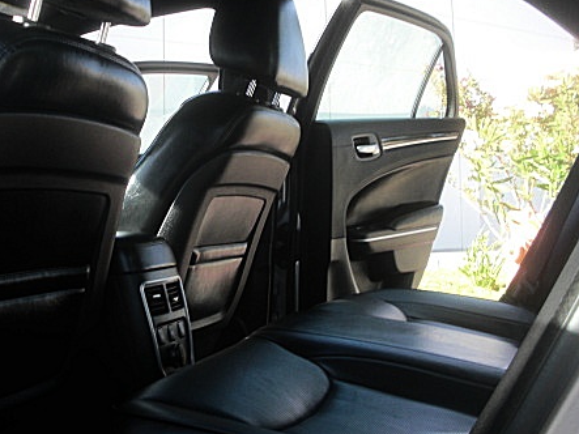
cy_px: 190
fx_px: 870
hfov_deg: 36.5
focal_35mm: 52
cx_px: 204
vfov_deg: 28.0
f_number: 2.8
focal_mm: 6.3
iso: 50
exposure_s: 1/100
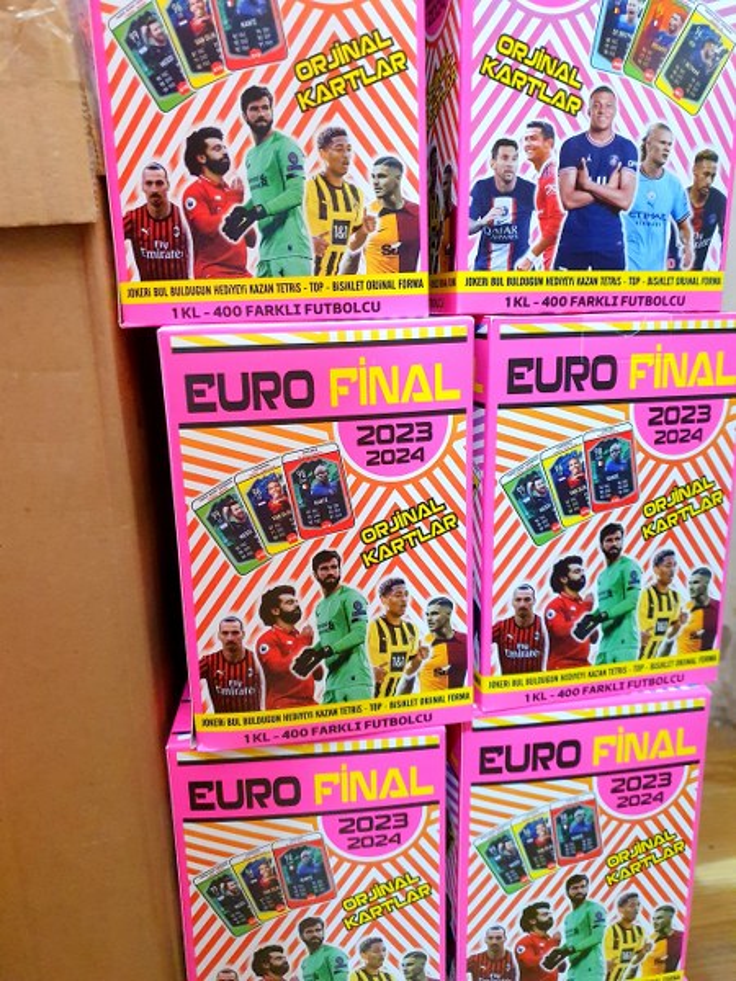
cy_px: 490
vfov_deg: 67.3
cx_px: 368
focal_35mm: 26
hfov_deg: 53.1
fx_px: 737
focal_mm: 4.32
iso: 640
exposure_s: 1/50
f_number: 1.5
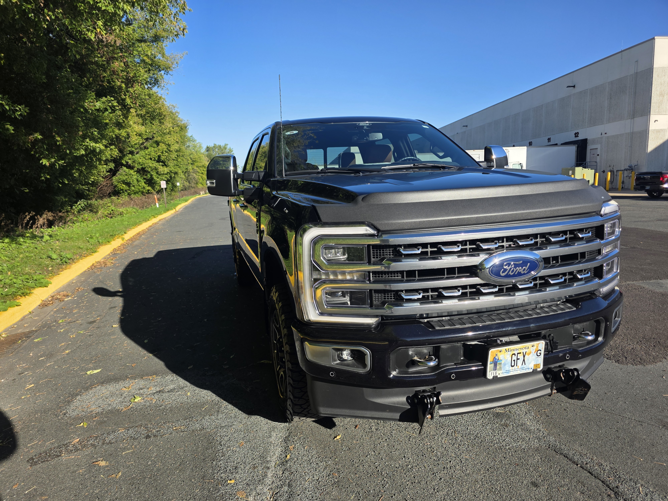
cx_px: 334
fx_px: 444
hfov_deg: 73.9
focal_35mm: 23
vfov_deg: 58.9
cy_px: 250
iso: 80
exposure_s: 1/3327
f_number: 1.7
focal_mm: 6.3
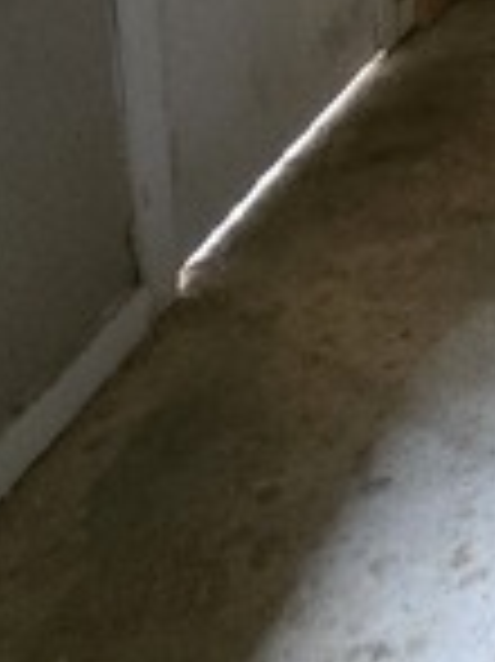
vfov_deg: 23.3
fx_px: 1127
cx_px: 954
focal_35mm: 59
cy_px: -426
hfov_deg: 18.1
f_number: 2.2
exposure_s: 1/30
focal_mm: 2.2
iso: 1250
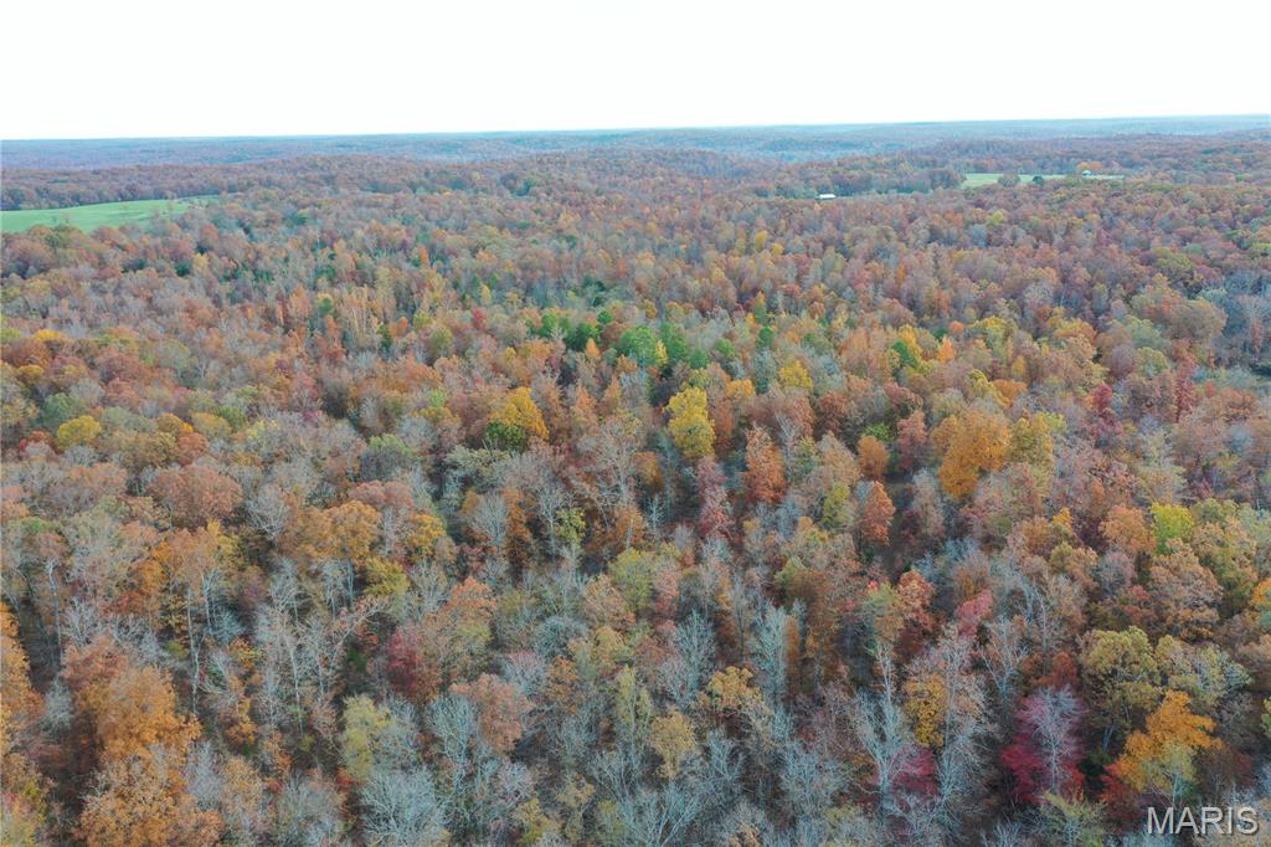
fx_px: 988
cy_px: 424
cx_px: 636
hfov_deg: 65.5
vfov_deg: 46.4
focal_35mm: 28
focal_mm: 10.26
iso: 100
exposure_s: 1/60
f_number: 3.5
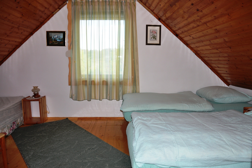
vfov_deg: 47.9
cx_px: 126
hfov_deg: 67.4
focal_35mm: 27
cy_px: 84
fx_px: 189
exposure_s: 1/100
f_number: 3.5
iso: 200
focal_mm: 18
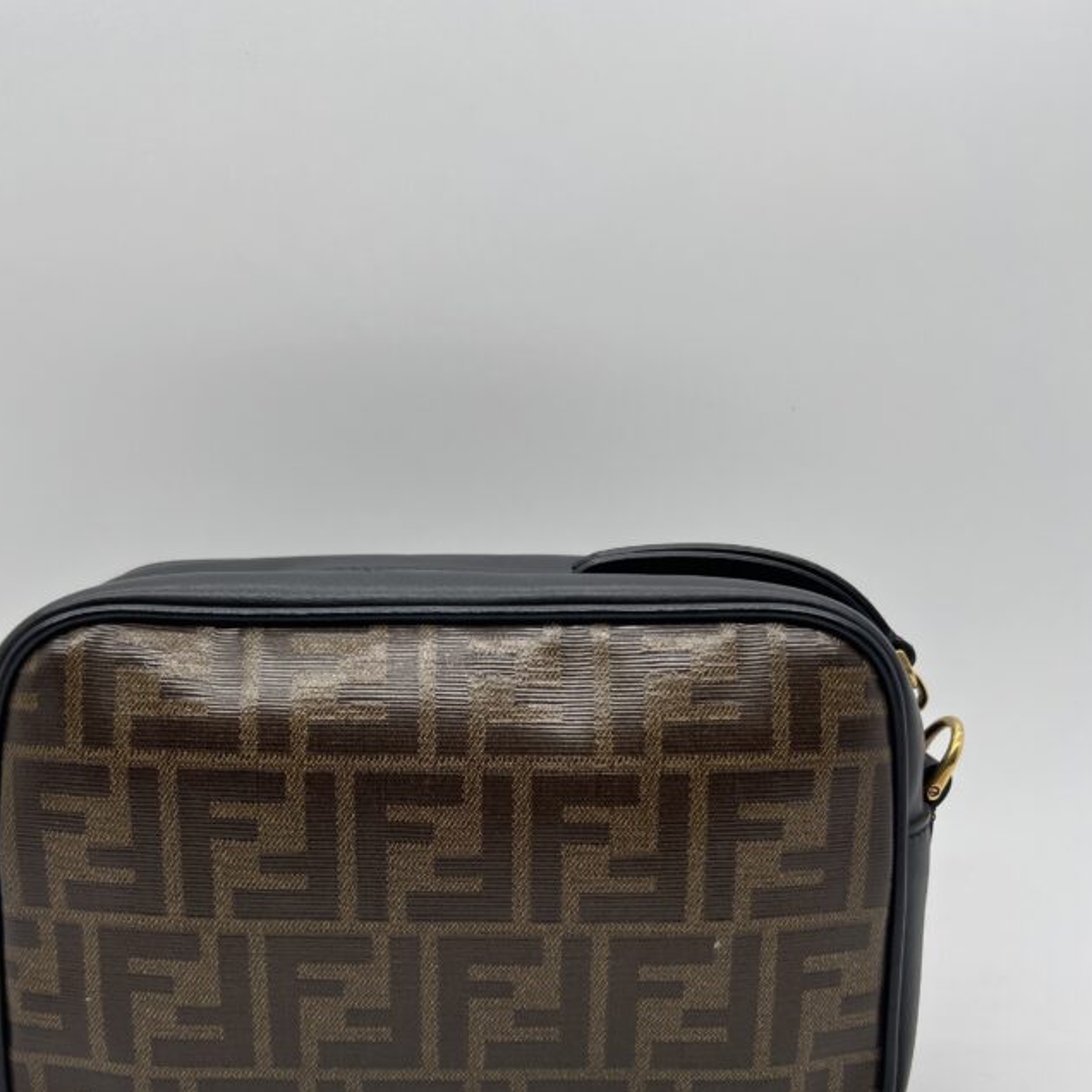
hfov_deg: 44.8
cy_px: 852
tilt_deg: -14.6
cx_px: 470
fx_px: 1321
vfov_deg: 43.1
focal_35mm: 37
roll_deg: -0.6
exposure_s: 1/259
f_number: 1.5
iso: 40
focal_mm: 5.7
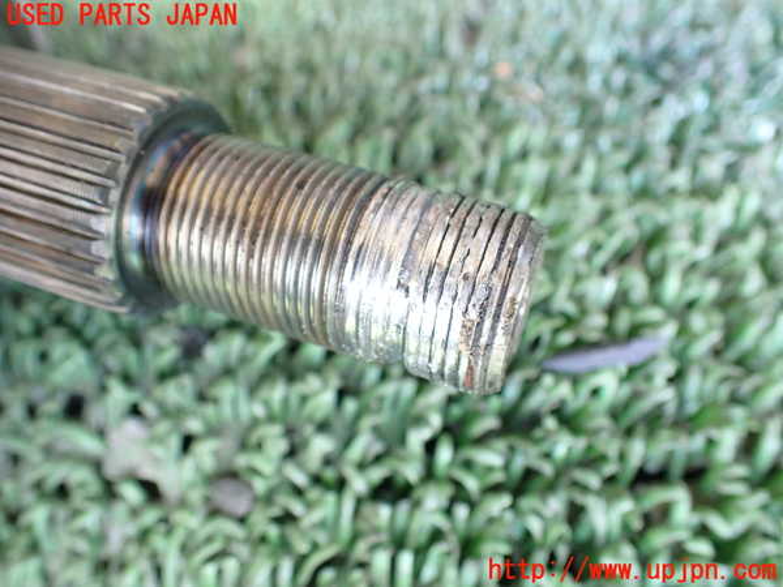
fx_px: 679
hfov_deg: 60.0
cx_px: 392
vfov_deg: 46.8
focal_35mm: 30
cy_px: 294
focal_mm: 5.4
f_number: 2.3
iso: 800
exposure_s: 1/125
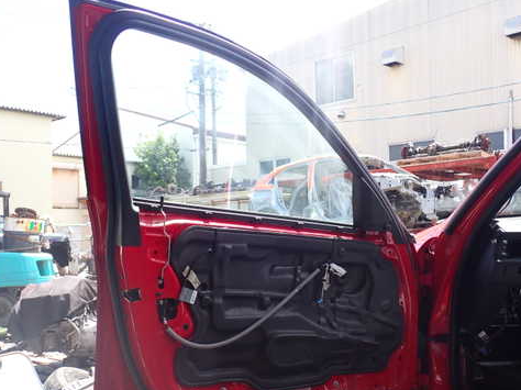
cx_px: 265
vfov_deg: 37.7
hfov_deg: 49.0
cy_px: 210
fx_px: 572
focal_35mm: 38
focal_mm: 5.4
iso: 100
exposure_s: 1/250
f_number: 3.2
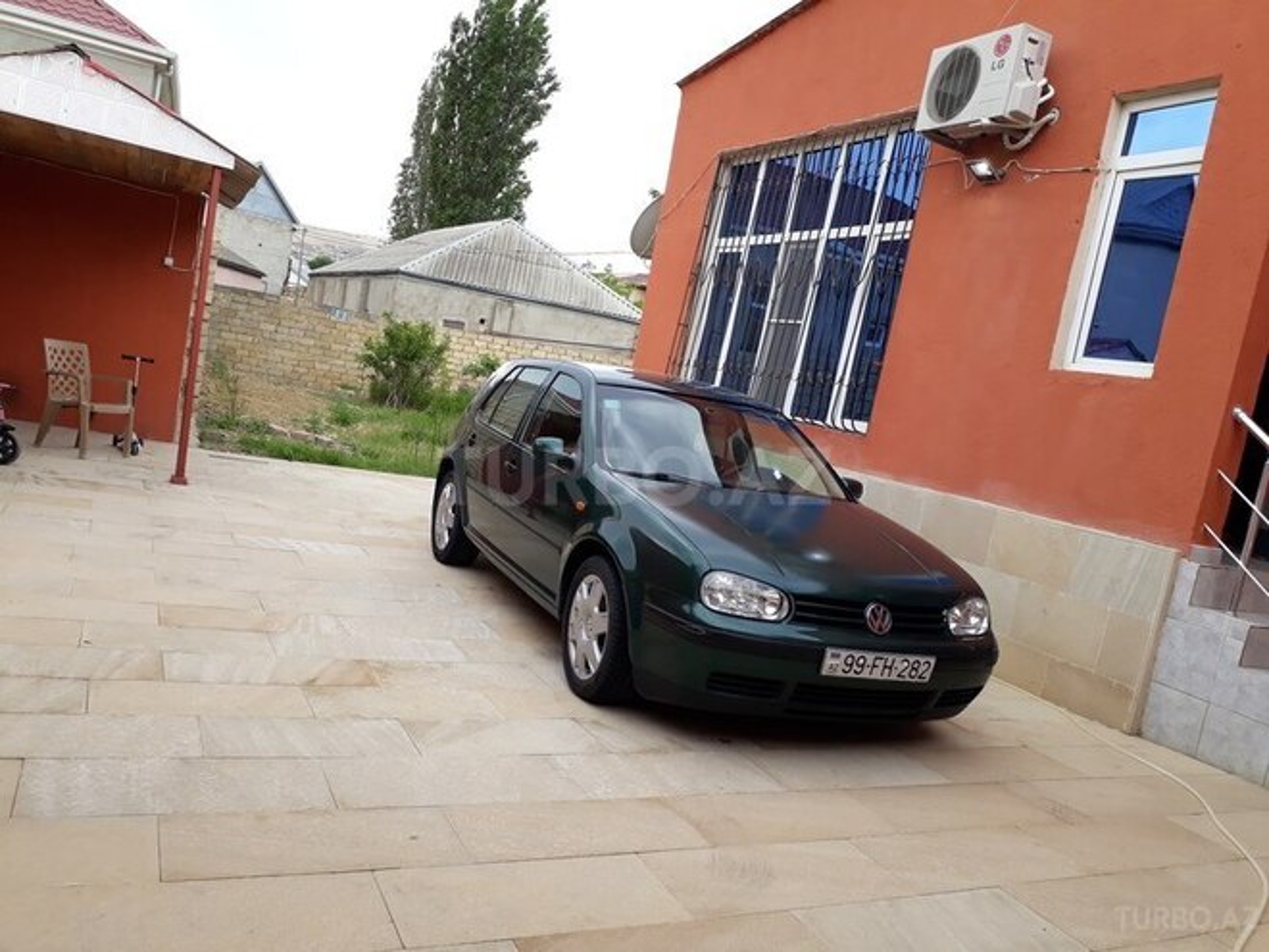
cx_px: 634
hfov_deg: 65.3
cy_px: 476
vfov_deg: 51.4
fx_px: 990
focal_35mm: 27
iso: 40
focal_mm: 3.6
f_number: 1.9
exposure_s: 1/291
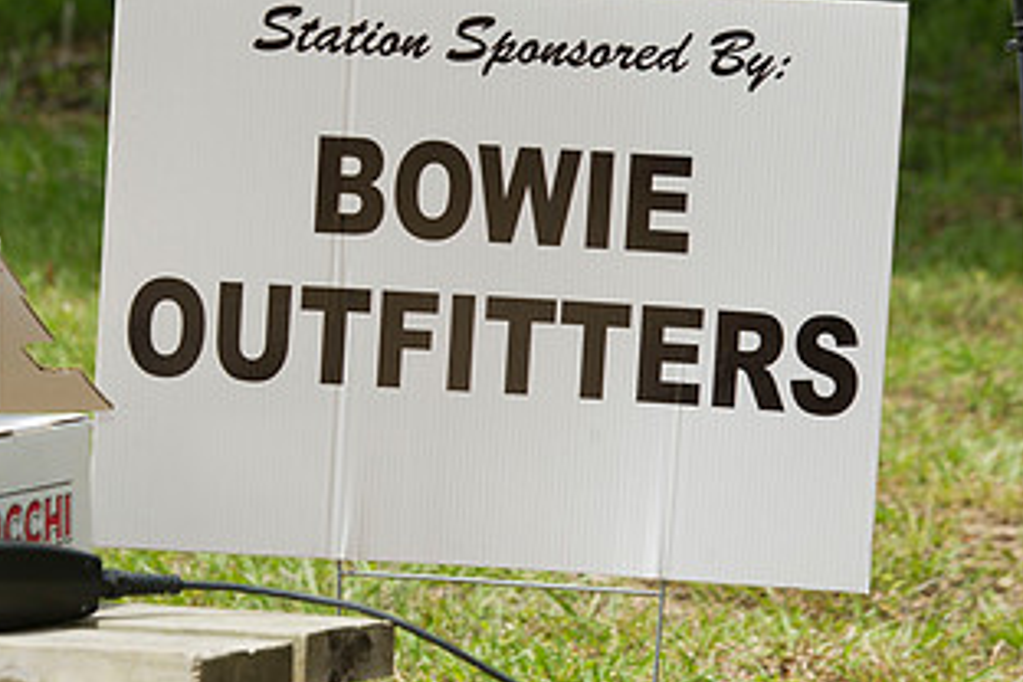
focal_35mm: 251
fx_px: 7132
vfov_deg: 5.5
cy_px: 223
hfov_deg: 8.2
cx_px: 426
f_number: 8
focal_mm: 135
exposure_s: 1/400
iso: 200
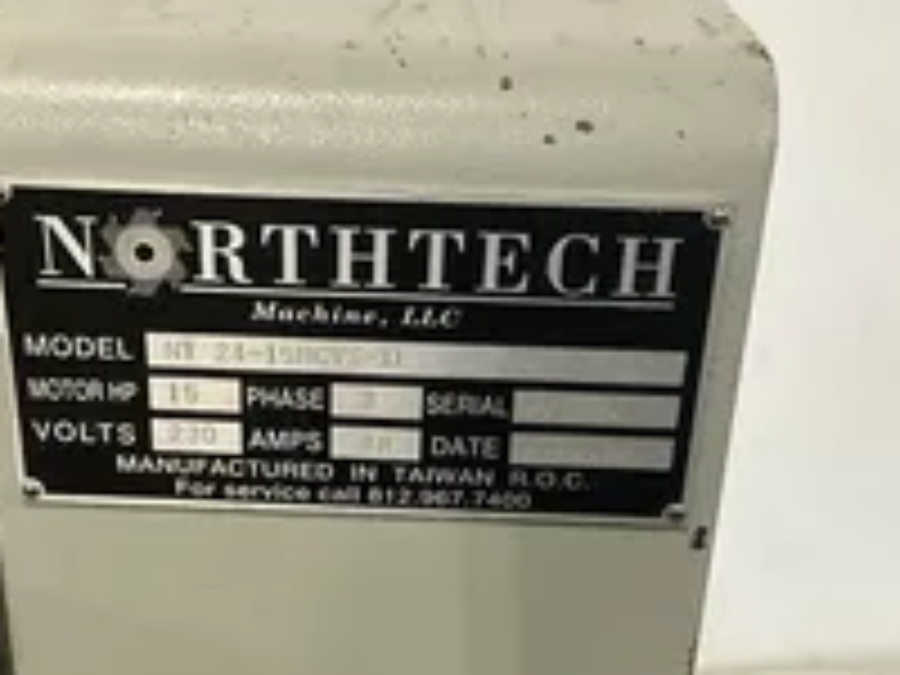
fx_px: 1508
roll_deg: -2.4
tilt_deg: -30.9
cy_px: 482
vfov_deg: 25.0
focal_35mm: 58
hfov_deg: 33.2
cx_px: 400
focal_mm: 3
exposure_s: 1/60
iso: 250
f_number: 1.8
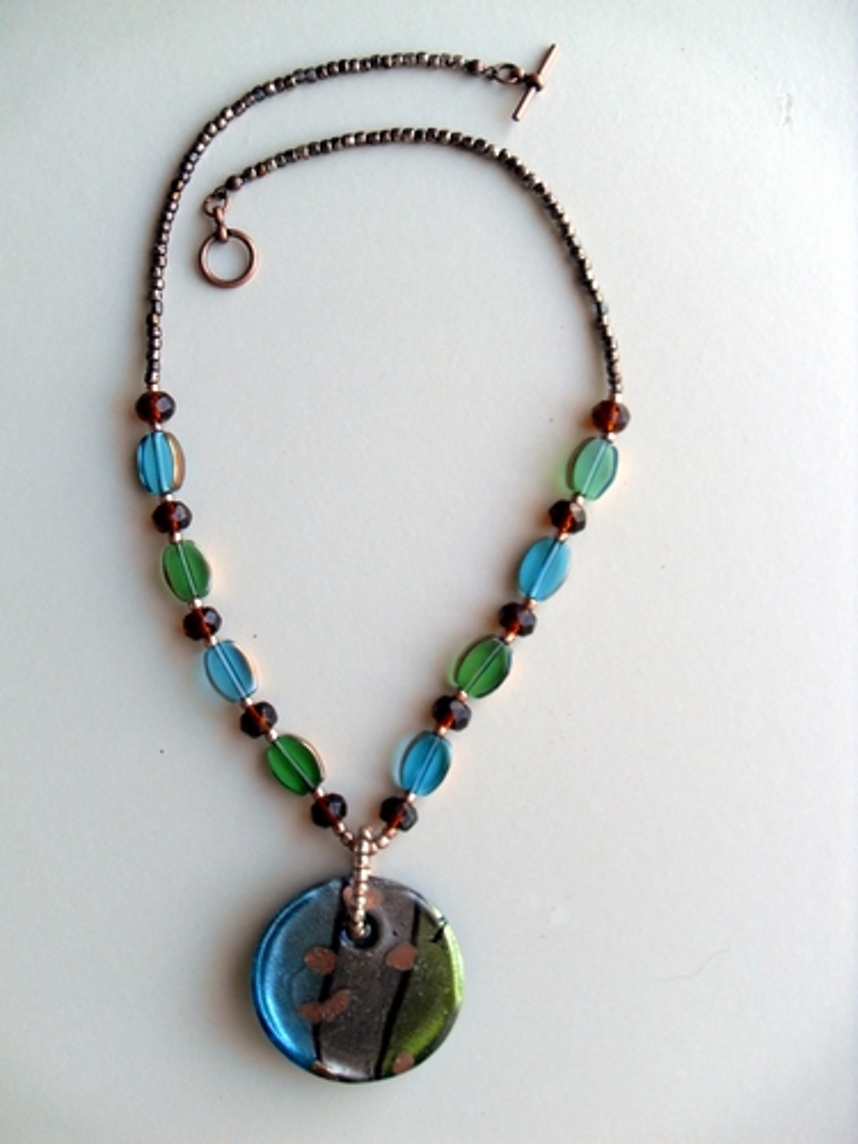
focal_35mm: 34
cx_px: 429
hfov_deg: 41.8
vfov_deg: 54.0
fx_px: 1124
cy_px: 572
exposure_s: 1/90
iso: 100
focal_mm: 6.3
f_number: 2.8
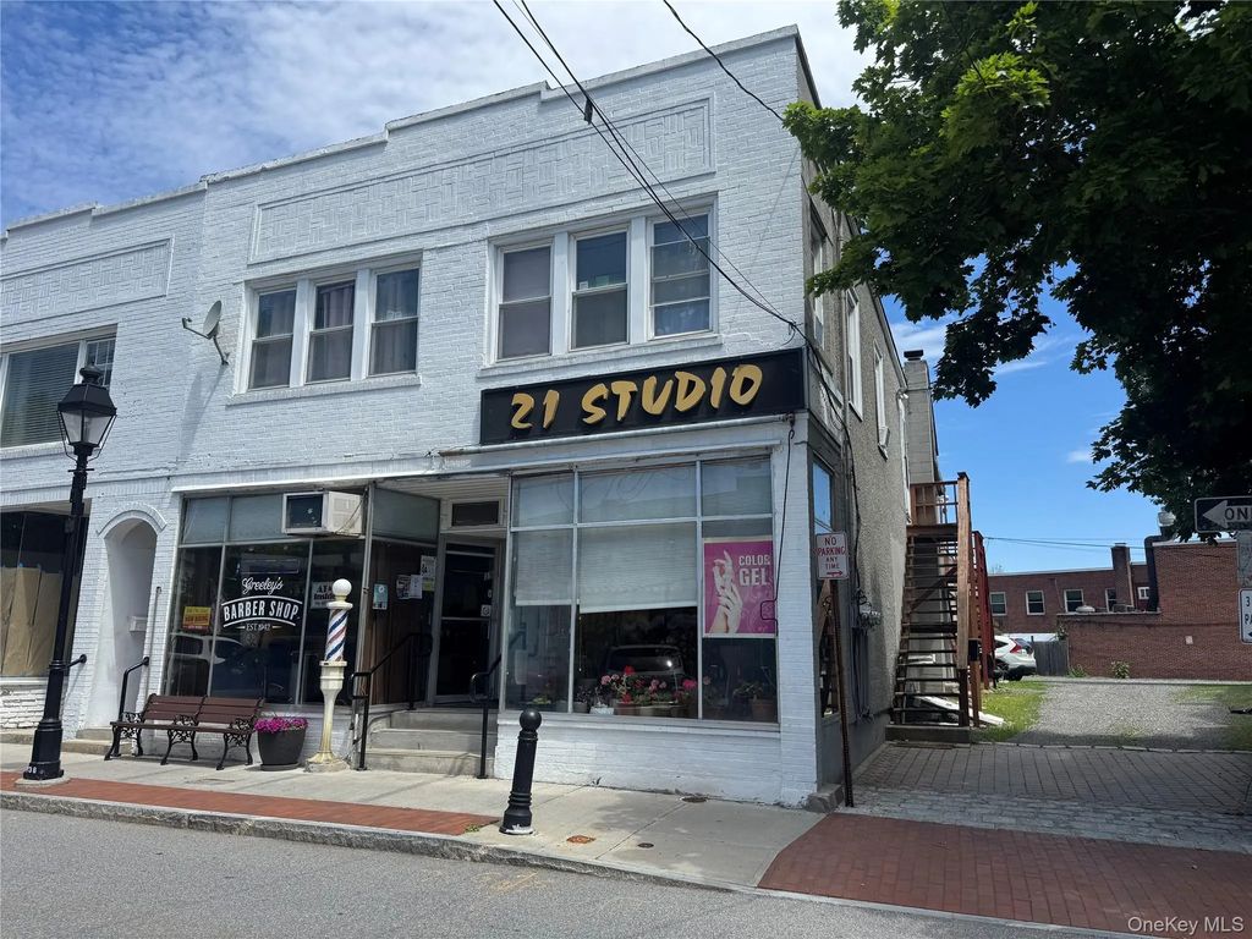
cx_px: 626
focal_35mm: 24
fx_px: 868
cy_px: 470
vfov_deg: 56.8
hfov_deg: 71.6
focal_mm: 6.76
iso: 80
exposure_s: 1/4049
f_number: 1.78
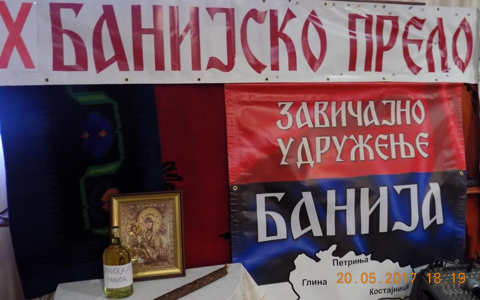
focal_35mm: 25
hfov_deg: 72.5
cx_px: 245
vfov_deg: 49.2
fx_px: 327
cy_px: 137
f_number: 3.1
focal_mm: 4
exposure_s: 1/5
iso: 400
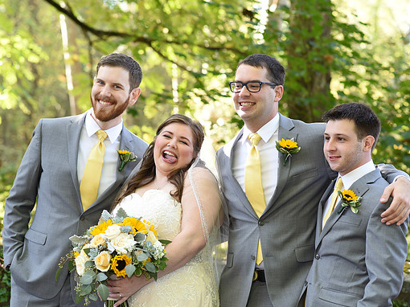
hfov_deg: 21.1
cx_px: 212
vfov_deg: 15.9
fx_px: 1101
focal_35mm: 93
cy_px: 155
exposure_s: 1/200
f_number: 4
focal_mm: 85
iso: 500
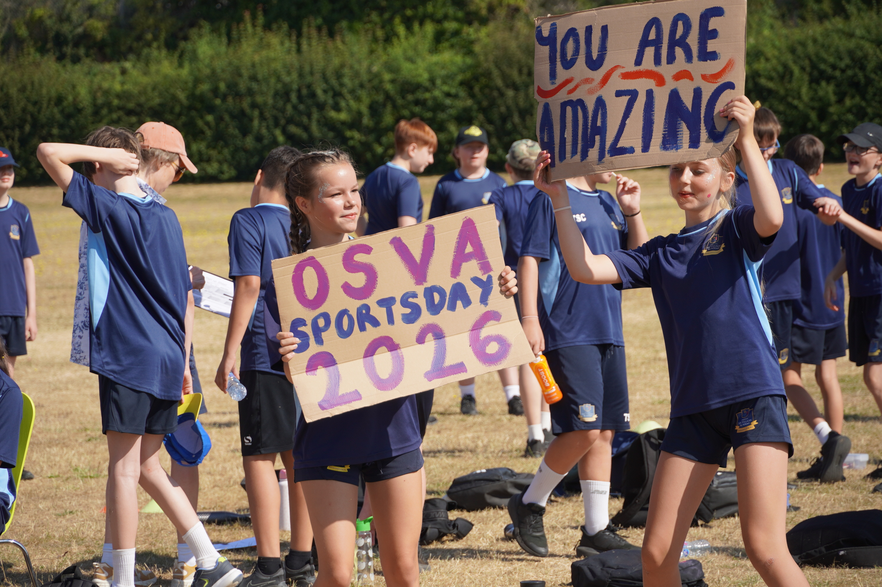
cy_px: 294
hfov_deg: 11.0
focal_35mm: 188
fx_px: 4590
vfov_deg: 7.3
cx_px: 441
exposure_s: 1/500
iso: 100
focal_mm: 125
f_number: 6.3
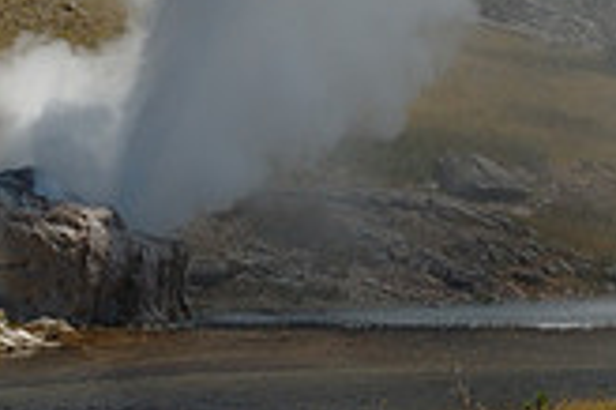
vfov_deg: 7.6
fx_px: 3077
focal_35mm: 180
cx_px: 214
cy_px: 41
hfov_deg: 11.4
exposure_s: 1/250
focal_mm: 34
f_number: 8
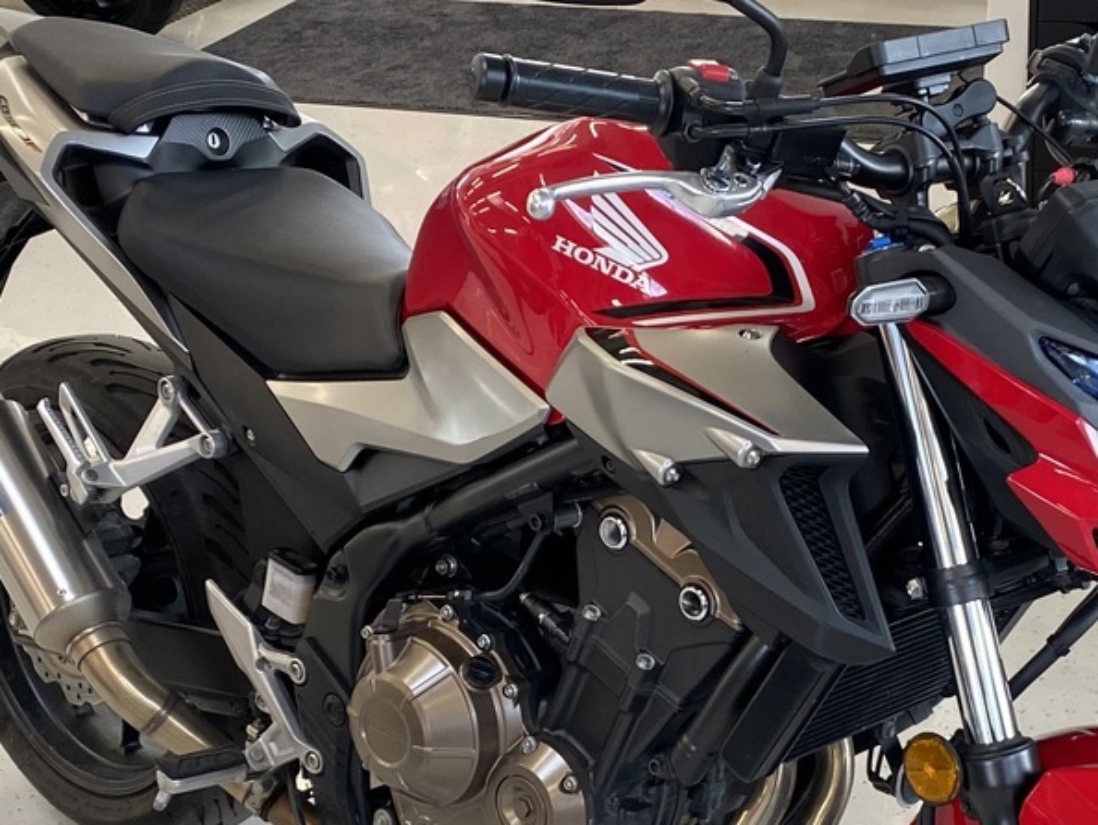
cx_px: 723
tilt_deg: -31.1
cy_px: 662
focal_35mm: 63
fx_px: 1999
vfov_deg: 23.0
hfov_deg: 30.5
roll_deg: +1.2
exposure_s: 1/100
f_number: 1.8
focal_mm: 4.25
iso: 125
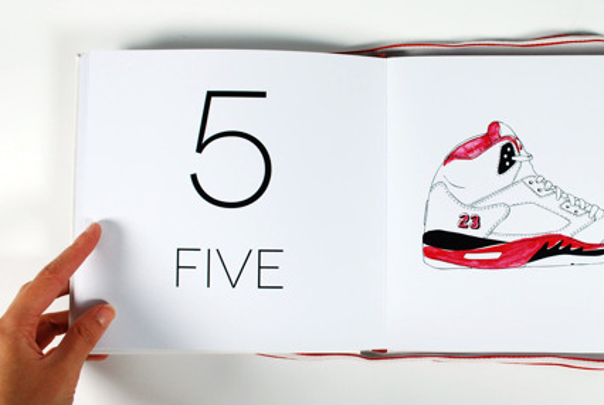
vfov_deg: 35.2
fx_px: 639
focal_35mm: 38
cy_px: 187
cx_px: 356
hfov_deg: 50.3
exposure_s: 1/100
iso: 400
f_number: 5.6
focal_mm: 18
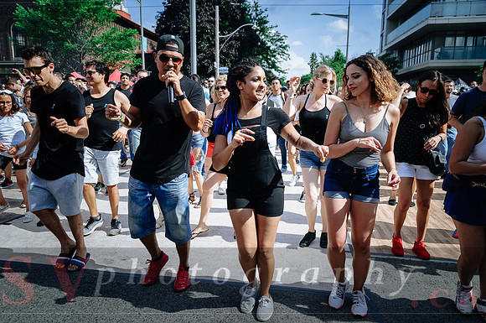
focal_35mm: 26
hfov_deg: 70.5
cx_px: 243
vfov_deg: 50.3
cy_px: 162
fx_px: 344
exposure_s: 1/1000
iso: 100
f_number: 4
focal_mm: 17
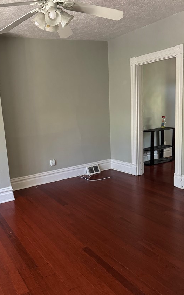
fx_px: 249
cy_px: 153
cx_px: 57
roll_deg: +4.8
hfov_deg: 40.0
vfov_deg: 61.2
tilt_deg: -11.1
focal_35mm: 31
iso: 500
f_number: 1.78
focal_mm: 6.76
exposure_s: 1/60
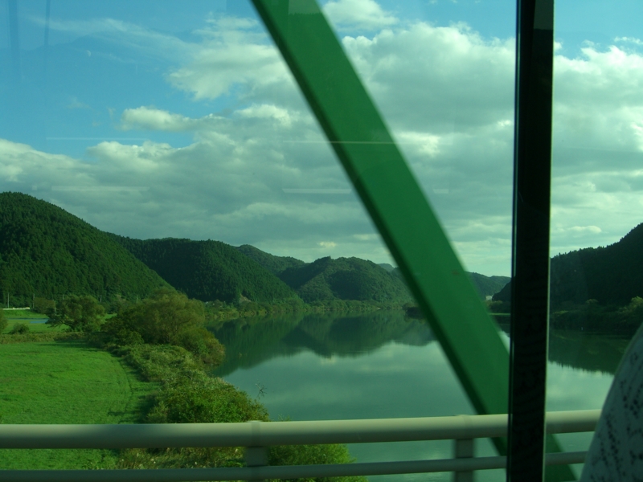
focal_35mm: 38
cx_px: 322
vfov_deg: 37.7
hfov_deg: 49.0
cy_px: 241
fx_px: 706
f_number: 4
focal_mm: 7.9
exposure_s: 1/320
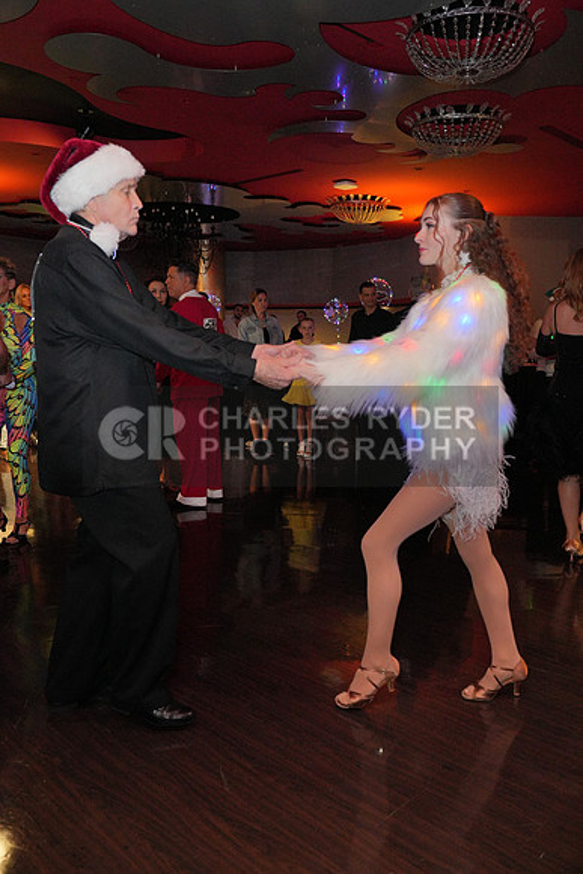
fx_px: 728
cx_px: 292
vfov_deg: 61.9
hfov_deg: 43.6
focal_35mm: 30
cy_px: 437
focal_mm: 30
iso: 4000
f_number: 4
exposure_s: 1/160
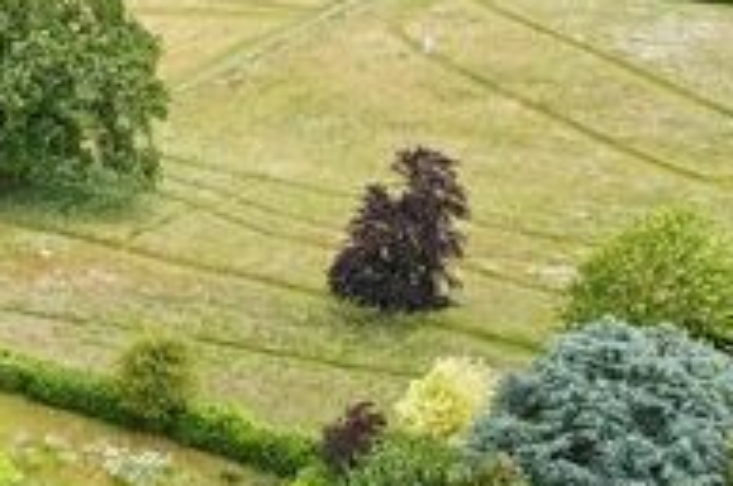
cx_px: -387
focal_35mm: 80
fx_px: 1626
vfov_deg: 16.1
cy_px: 634
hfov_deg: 21.2
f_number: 2.8
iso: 110
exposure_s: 1/640
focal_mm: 8.4
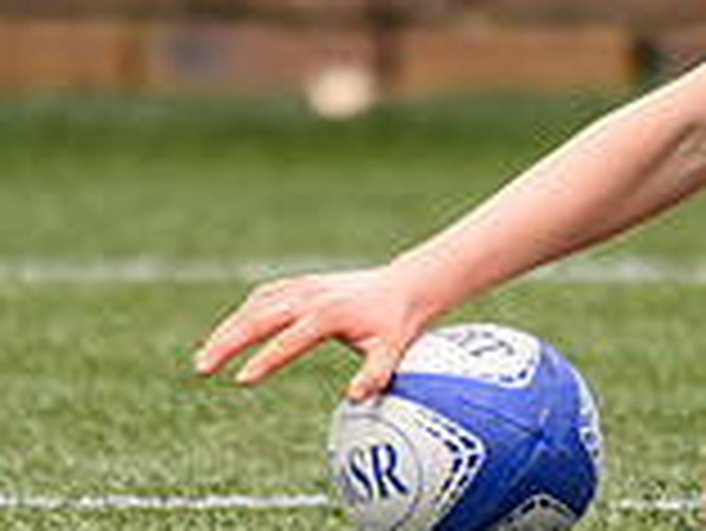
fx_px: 58559
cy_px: -171
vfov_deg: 0.5
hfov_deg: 0.7
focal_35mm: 2869
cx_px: 702
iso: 800
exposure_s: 1/2000
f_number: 4
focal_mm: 560
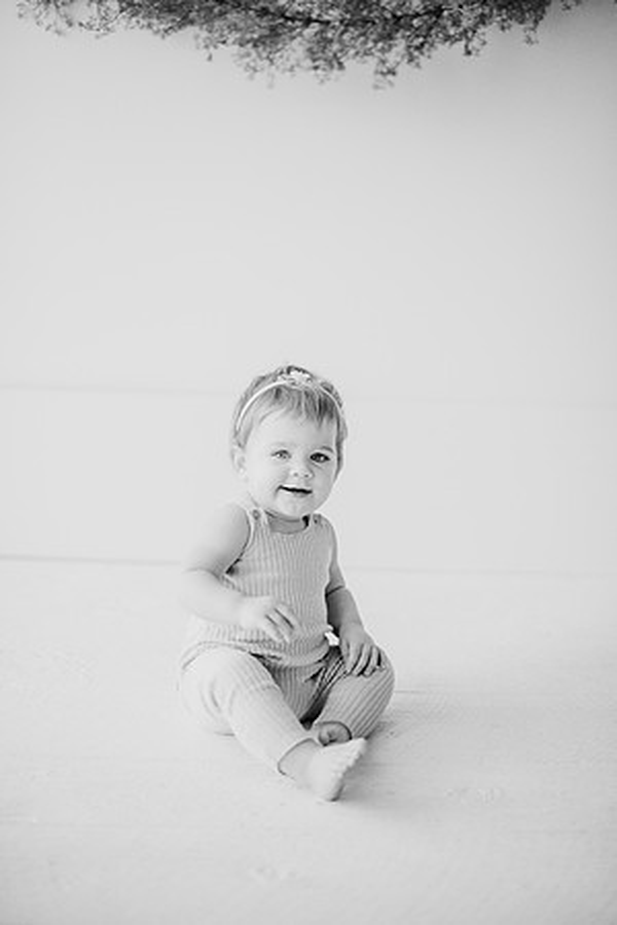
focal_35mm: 50
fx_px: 1285
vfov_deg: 39.6
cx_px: 308
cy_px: 462
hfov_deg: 27.0
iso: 640
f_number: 1.8
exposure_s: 1/500
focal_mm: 50
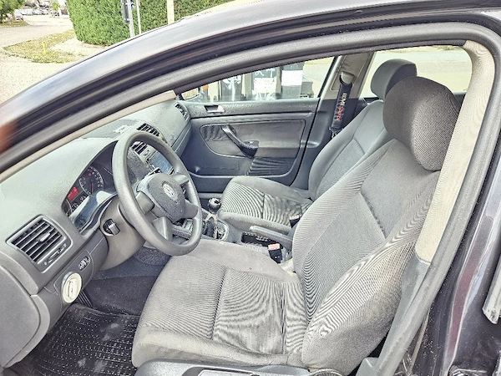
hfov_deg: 73.9
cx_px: 250
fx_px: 333
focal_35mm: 23
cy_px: 188
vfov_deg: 58.9
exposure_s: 1/143
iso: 200
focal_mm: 5.4
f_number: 1.8
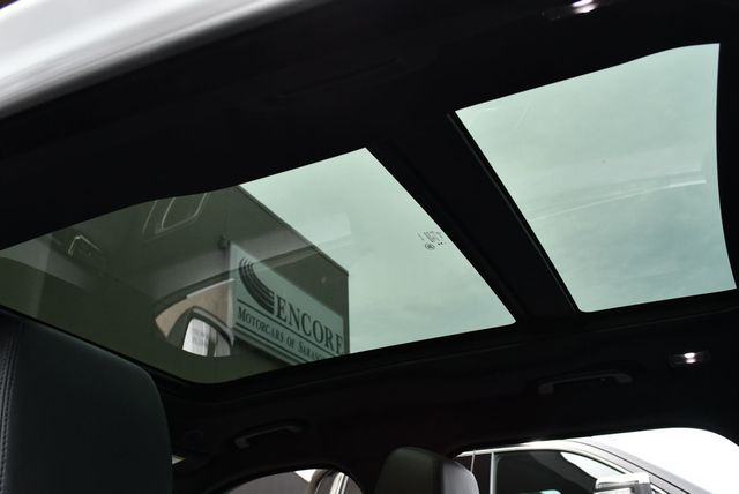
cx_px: 370
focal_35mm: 36
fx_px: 740
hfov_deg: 53.1
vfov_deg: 36.9
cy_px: 247
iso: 250
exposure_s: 1/250
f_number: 5.6
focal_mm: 18
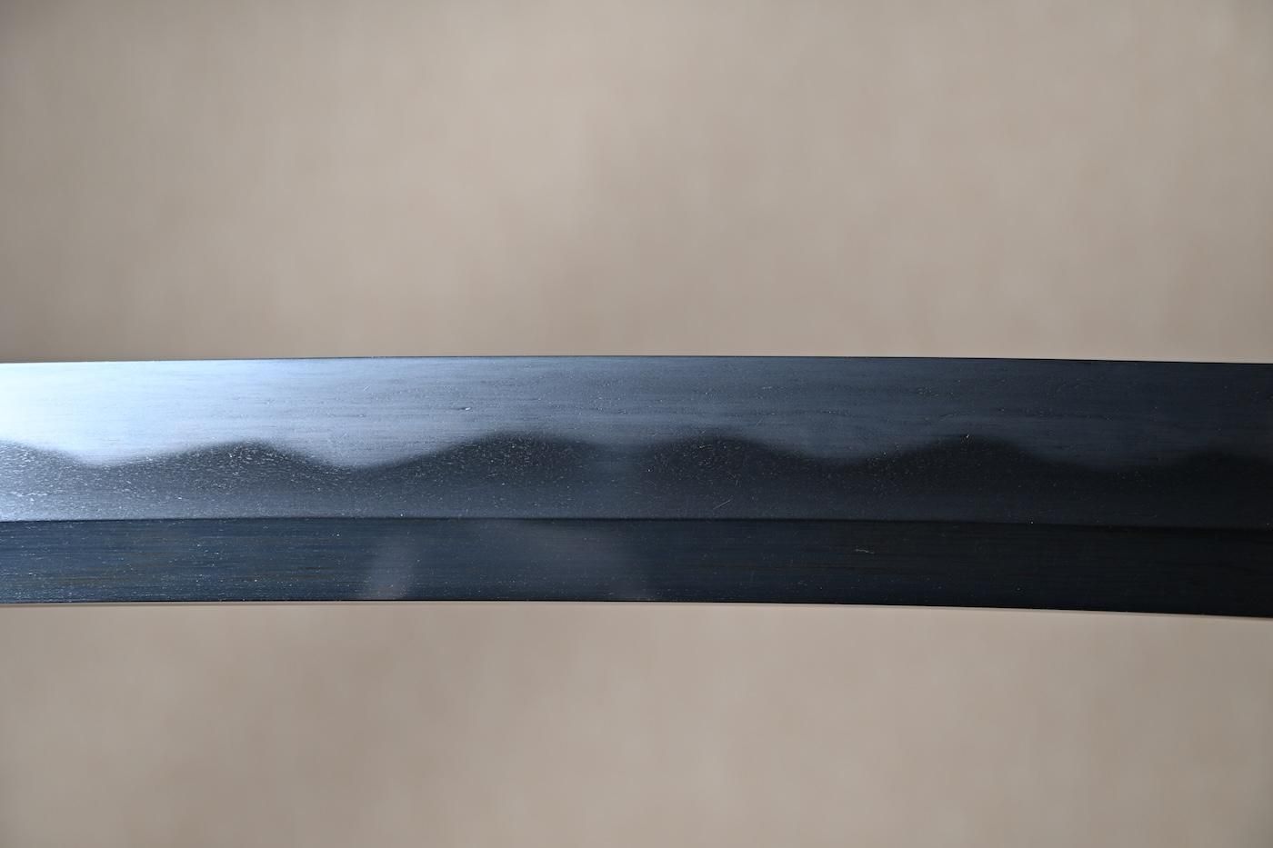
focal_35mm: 81
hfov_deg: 25.1
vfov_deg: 16.9
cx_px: 636
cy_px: 424
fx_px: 2864
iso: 100
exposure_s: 1
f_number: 4.8
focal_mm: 54
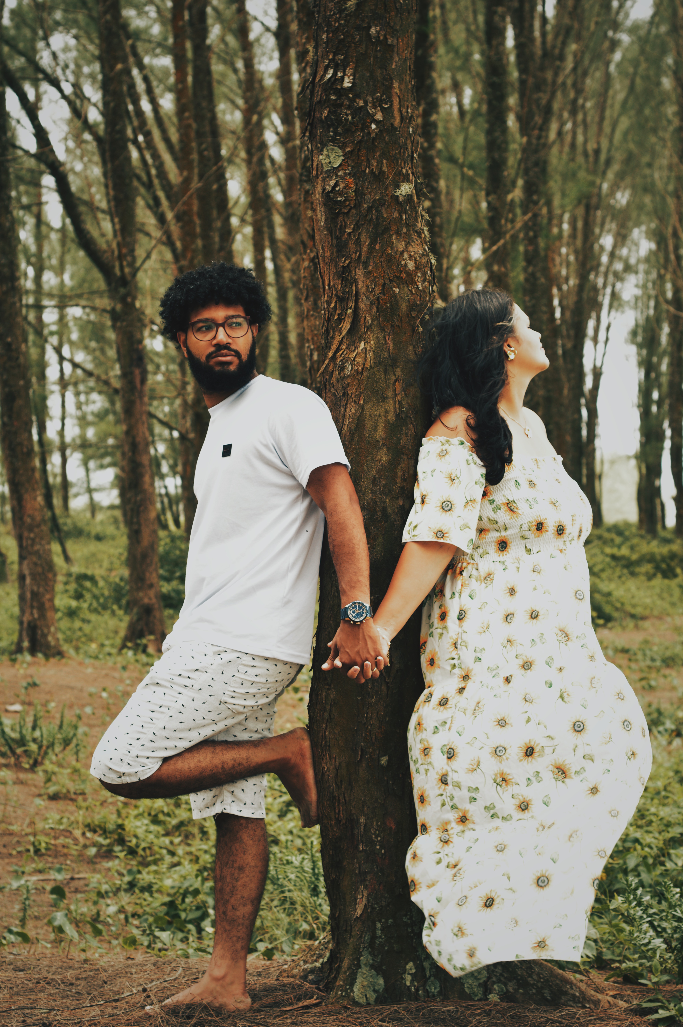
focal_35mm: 75
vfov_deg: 27.0
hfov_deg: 18.1
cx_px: 342
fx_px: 2138
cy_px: 514
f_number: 5
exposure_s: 1/80
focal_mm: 50
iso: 100
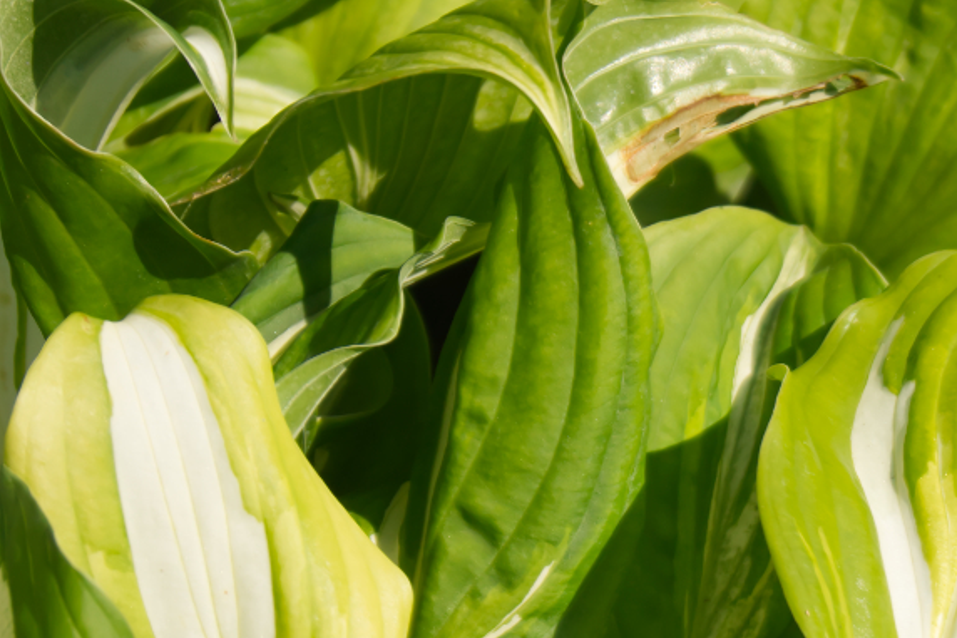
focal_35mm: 173
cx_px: 959
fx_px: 4599
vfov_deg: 7.9
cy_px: 414
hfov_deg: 11.8
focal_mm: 55
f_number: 5.6
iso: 160
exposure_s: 1/500
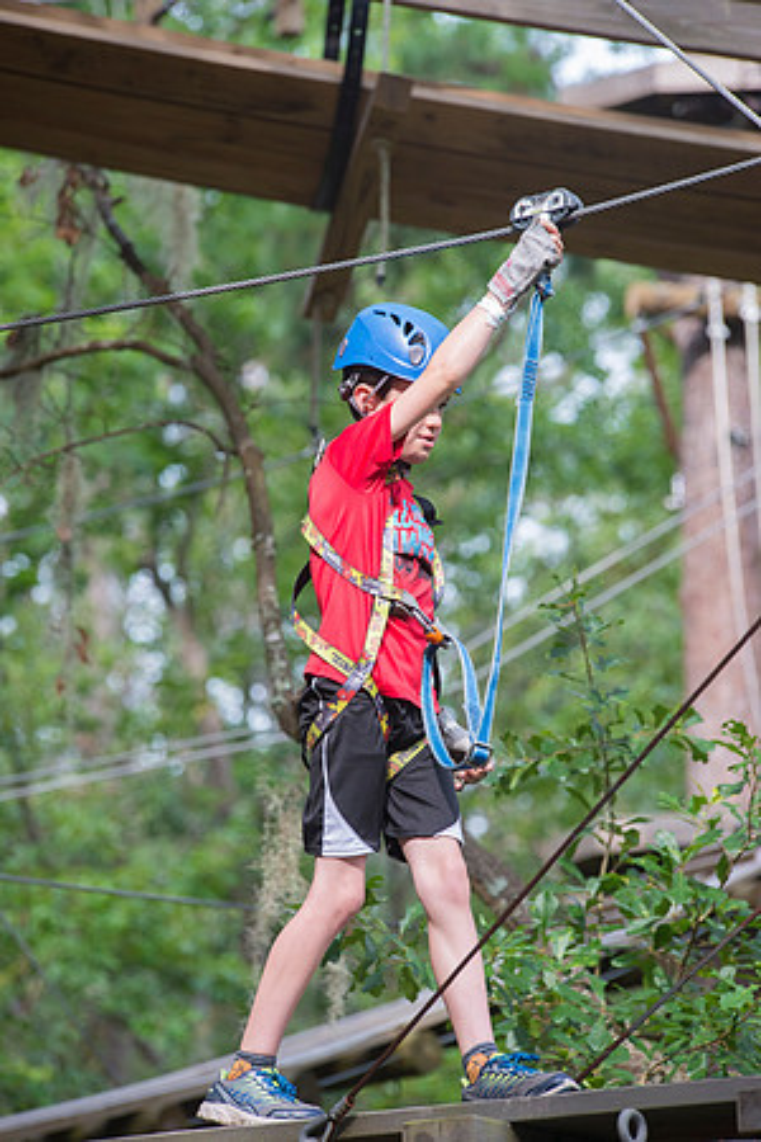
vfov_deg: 10.3
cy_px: 571
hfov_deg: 6.9
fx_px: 6341
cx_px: 380
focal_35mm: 200
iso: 1250
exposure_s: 1/1000
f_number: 5
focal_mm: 200
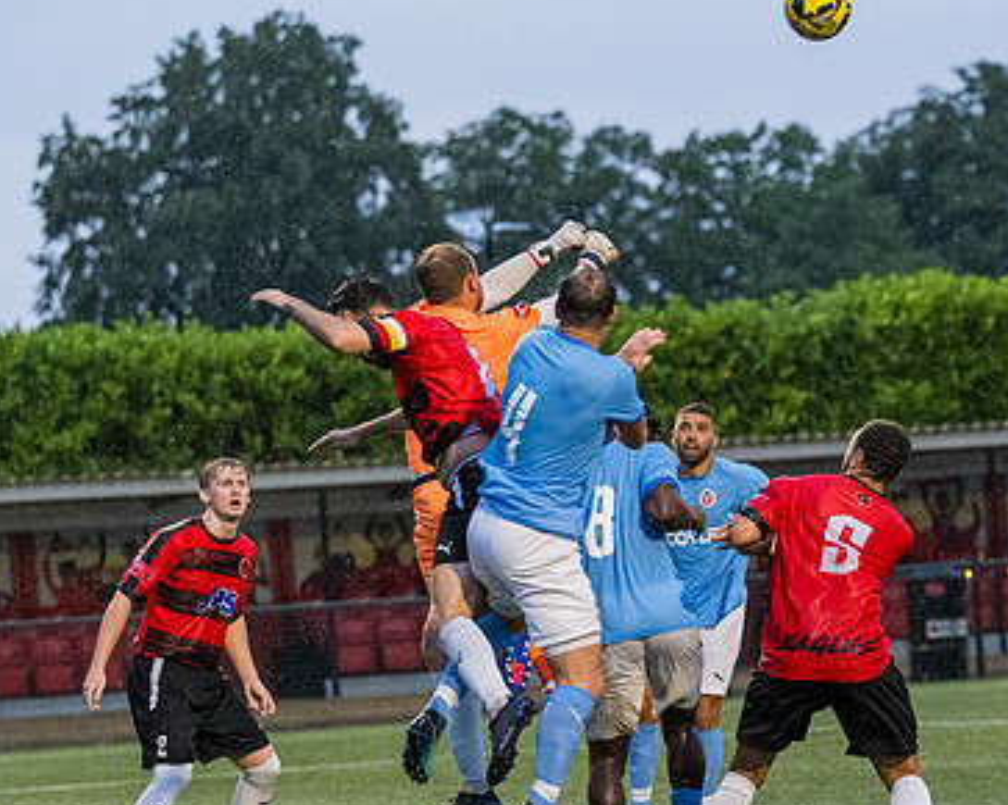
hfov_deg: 7.8
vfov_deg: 6.2
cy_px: 729
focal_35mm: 247
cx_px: 920
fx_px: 7365
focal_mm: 105
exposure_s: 1/1000
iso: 4000
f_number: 2.8
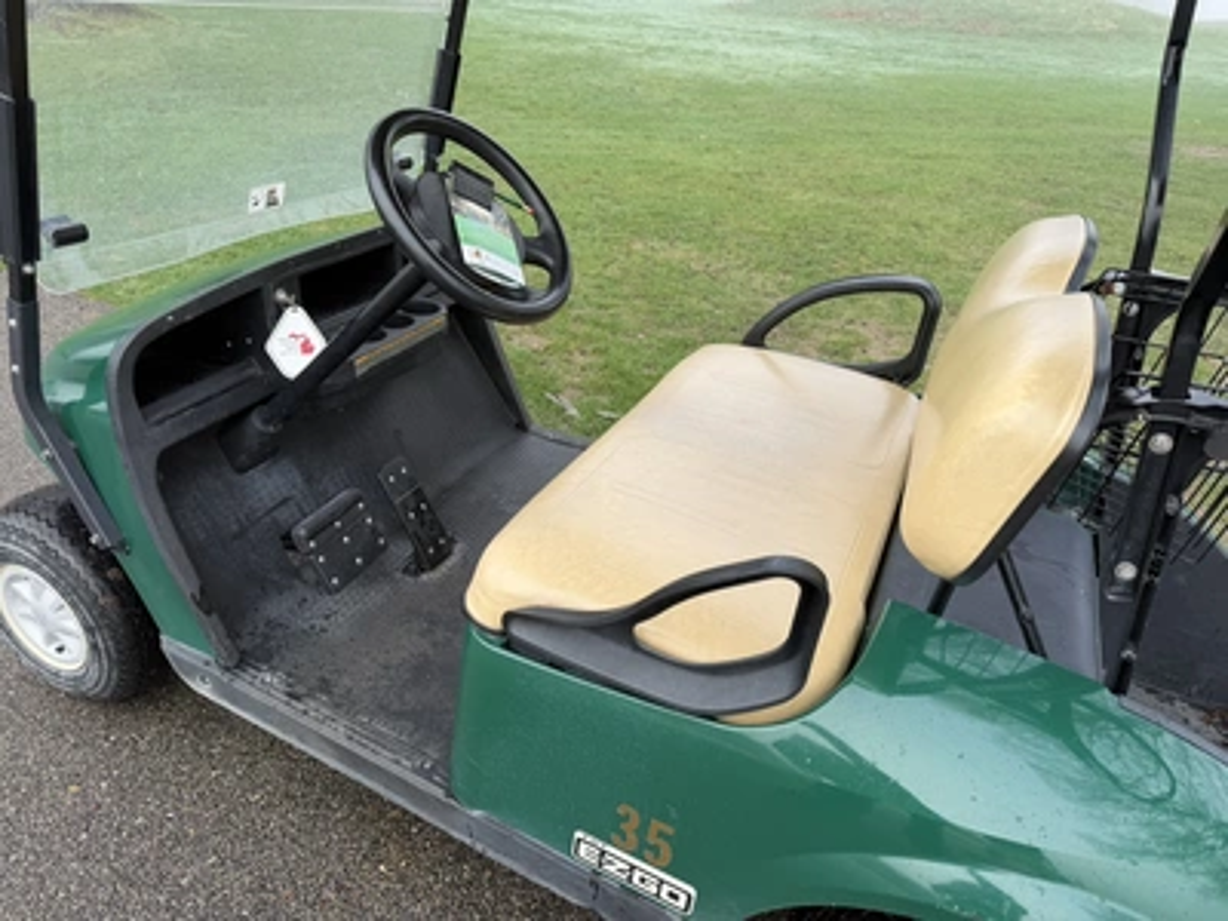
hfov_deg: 71.6
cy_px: 460
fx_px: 851
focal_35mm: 24
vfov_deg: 56.8
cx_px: 614
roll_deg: -0.3
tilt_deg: -28.6
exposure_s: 1/401
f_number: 1.78
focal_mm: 6.76
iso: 80
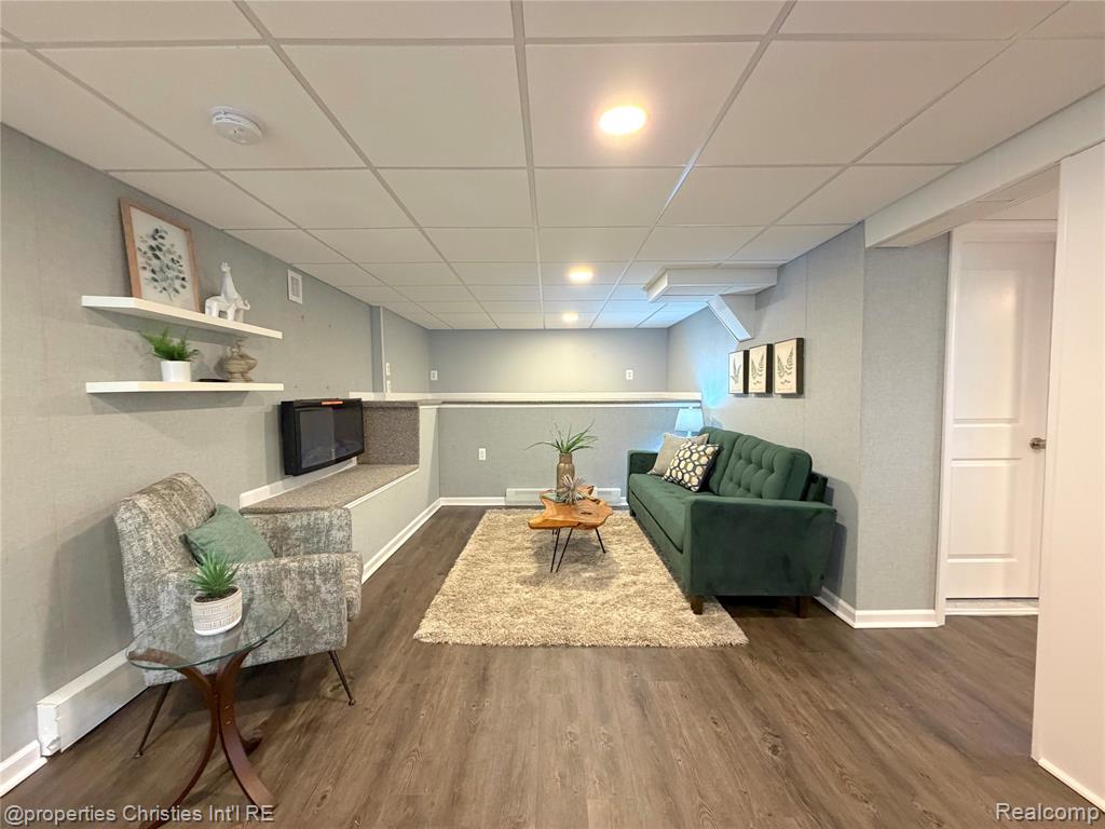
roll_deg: +0.2
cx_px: 552
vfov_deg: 85.7
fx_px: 447
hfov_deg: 102.1
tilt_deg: -2.4
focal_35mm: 14
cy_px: 414
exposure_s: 1/60
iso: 400
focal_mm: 2.22
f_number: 2.2
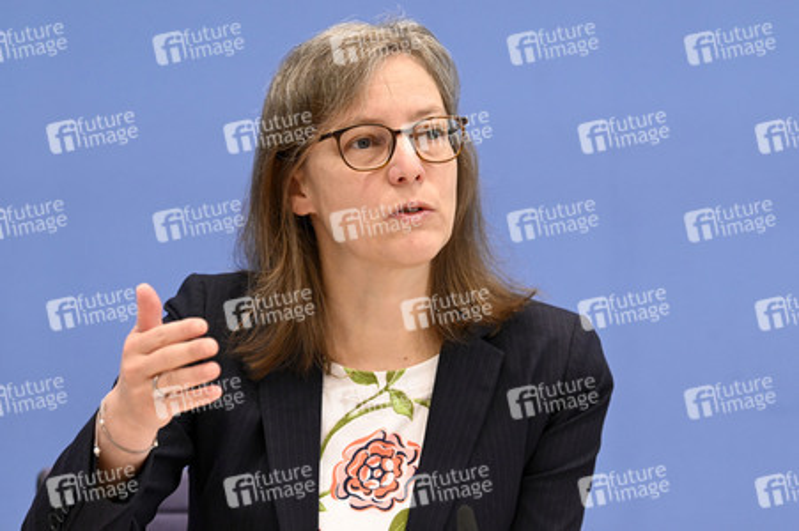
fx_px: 2772
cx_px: 400
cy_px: 266
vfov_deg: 11.0
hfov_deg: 16.4
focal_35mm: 125
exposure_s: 1/500
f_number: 5.6
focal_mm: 125
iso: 5000
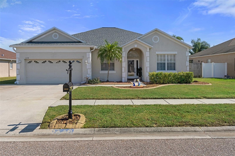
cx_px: 118
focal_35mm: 24
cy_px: 78
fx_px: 157
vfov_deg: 53.1
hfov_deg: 73.8
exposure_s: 1/500
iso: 640
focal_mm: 16
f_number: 8
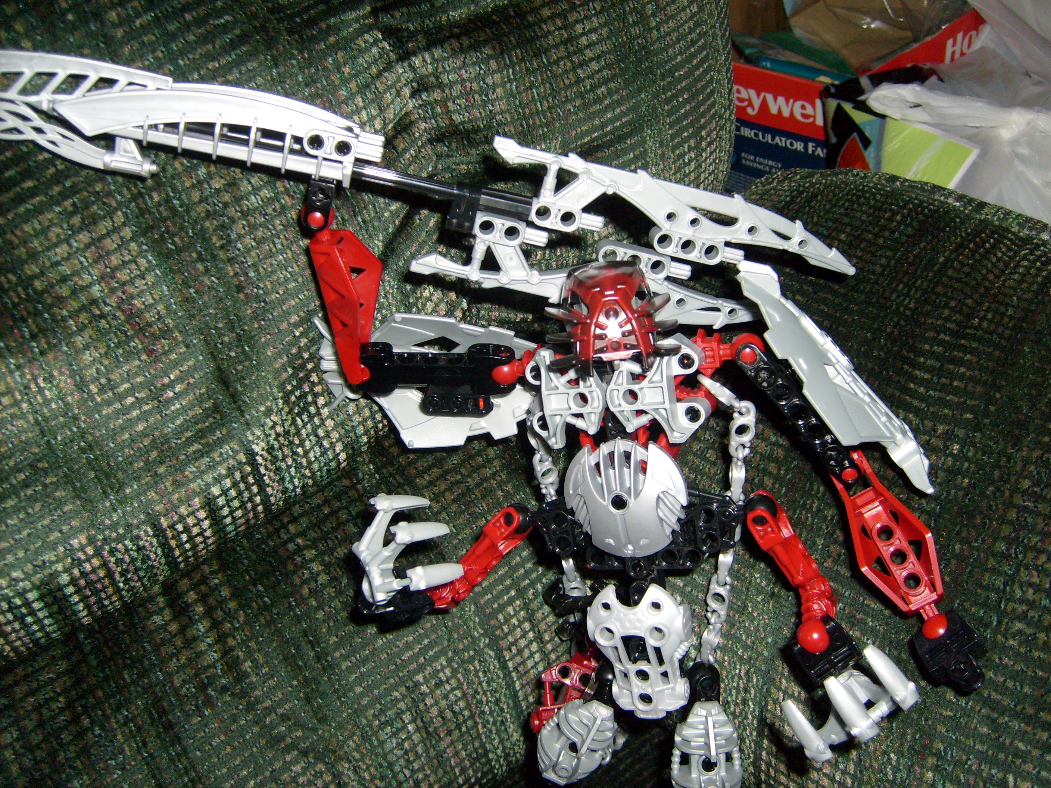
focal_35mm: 35
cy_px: 394
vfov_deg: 40.7
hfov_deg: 52.6
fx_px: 1063
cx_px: 526
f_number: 2.8
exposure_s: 1/45
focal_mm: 5.8
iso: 100
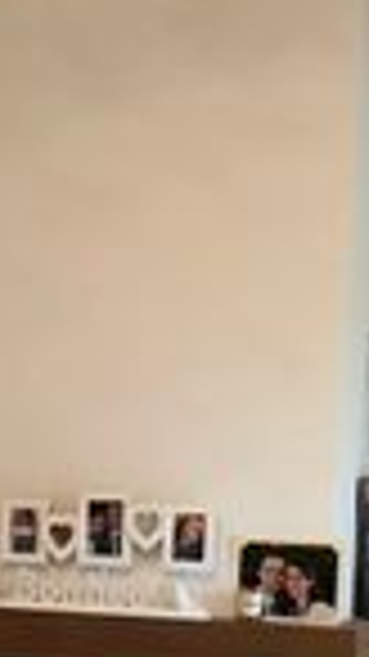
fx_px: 2177
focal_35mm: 125
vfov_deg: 16.7
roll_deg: -0.8
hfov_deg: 9.3
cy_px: 684
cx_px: -274
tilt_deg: -6.4
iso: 40
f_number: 1.8
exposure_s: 1/17
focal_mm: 3.99
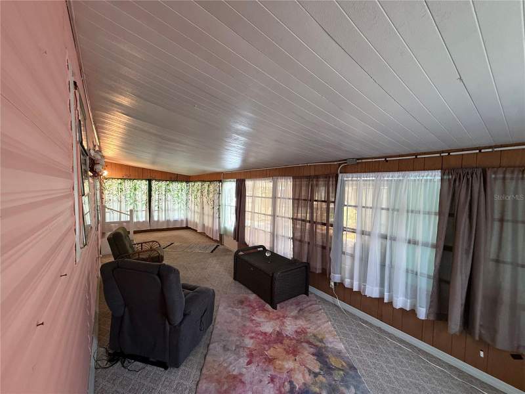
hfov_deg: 102.1
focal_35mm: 14
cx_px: 262
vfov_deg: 85.7
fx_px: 212
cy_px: 197
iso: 200
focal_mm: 2.22
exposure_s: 1/60
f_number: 2.2
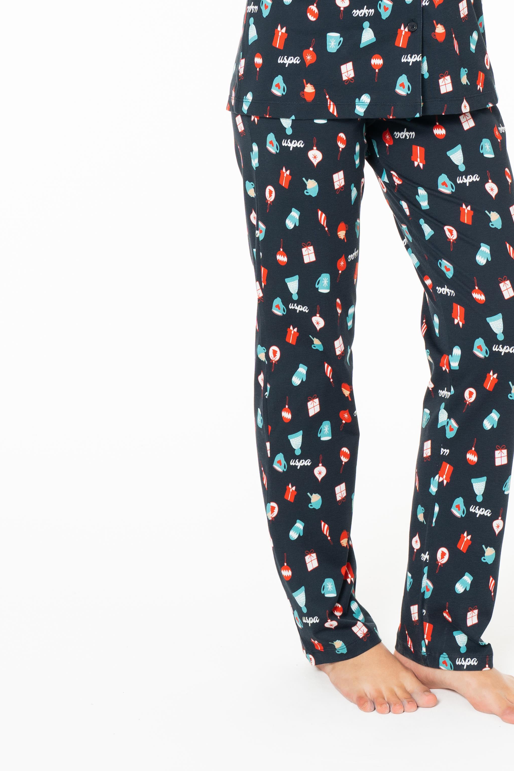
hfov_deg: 14.5
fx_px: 2013
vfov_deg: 20.9
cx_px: 341
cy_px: -10
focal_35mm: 94
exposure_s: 1/160
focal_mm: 41
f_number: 8
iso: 200
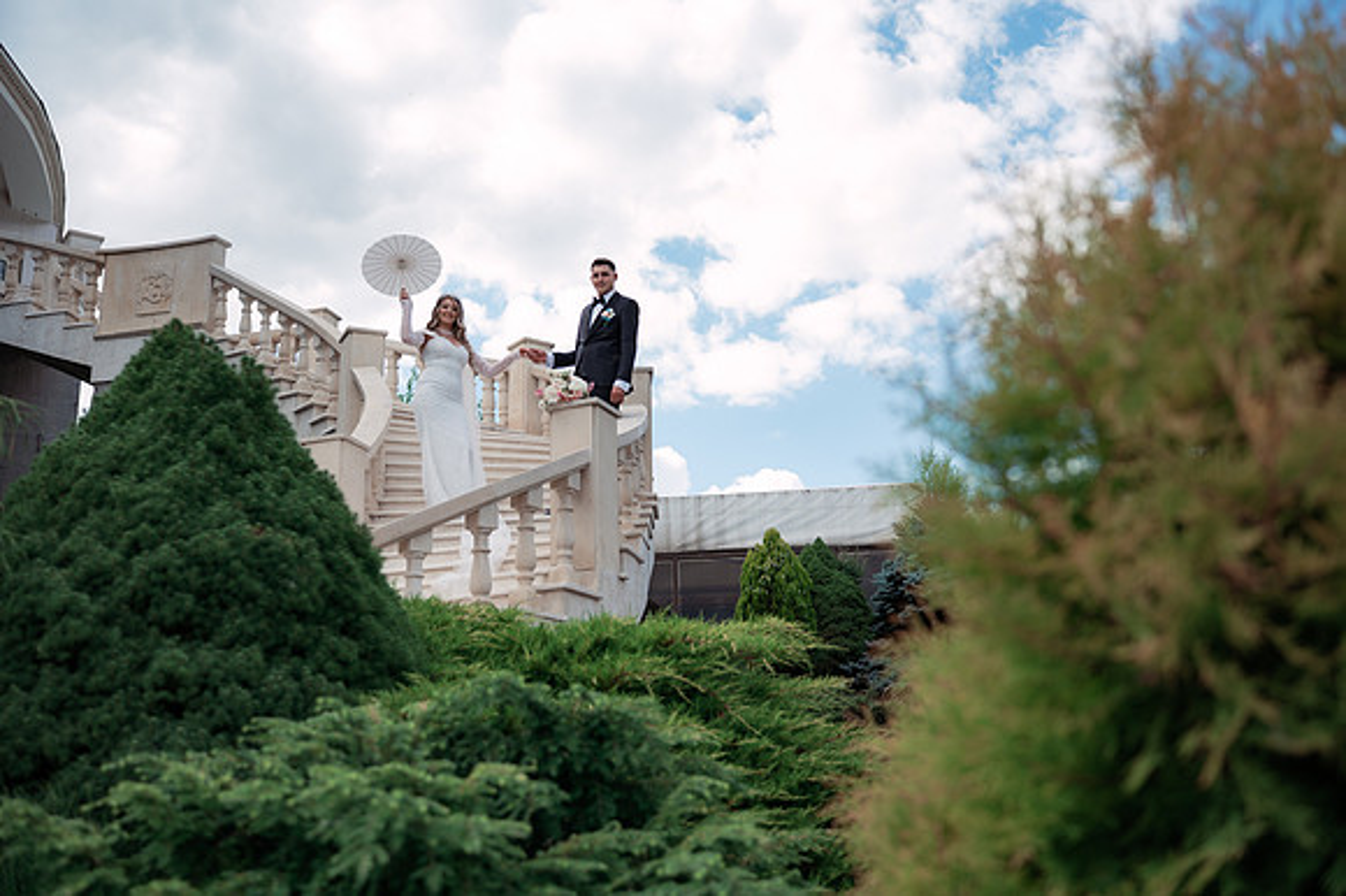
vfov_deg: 36.8
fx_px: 1345
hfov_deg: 53.2
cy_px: 448
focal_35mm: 36
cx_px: 673
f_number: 2.8
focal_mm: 36
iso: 160
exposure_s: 1/1250
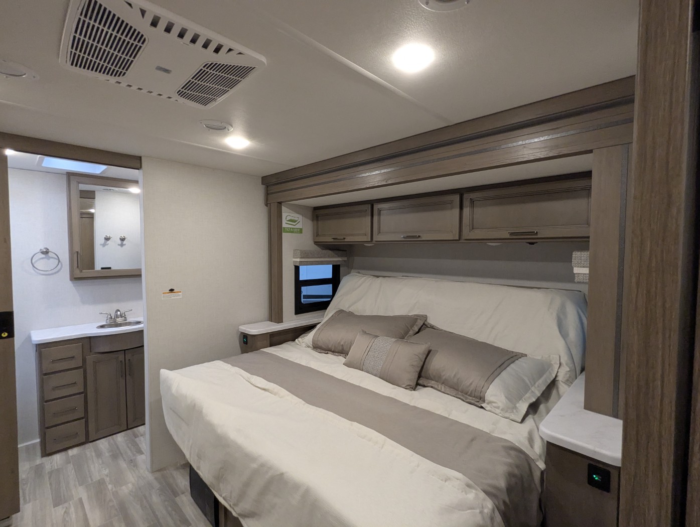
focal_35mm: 16
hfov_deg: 94.4
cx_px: 350
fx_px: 324
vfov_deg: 78.2
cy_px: 264
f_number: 2.2
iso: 430
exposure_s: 1/92.9
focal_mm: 2.35
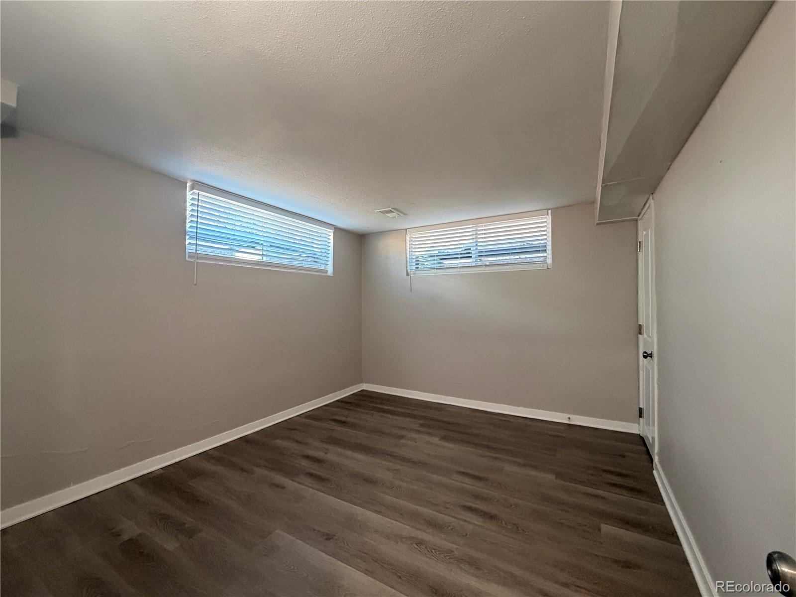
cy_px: 298
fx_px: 322
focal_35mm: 14
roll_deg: +0.7
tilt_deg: +2.1
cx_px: 398
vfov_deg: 85.7
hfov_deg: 102.1
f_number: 2.2
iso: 500
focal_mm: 2.22
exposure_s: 1/60
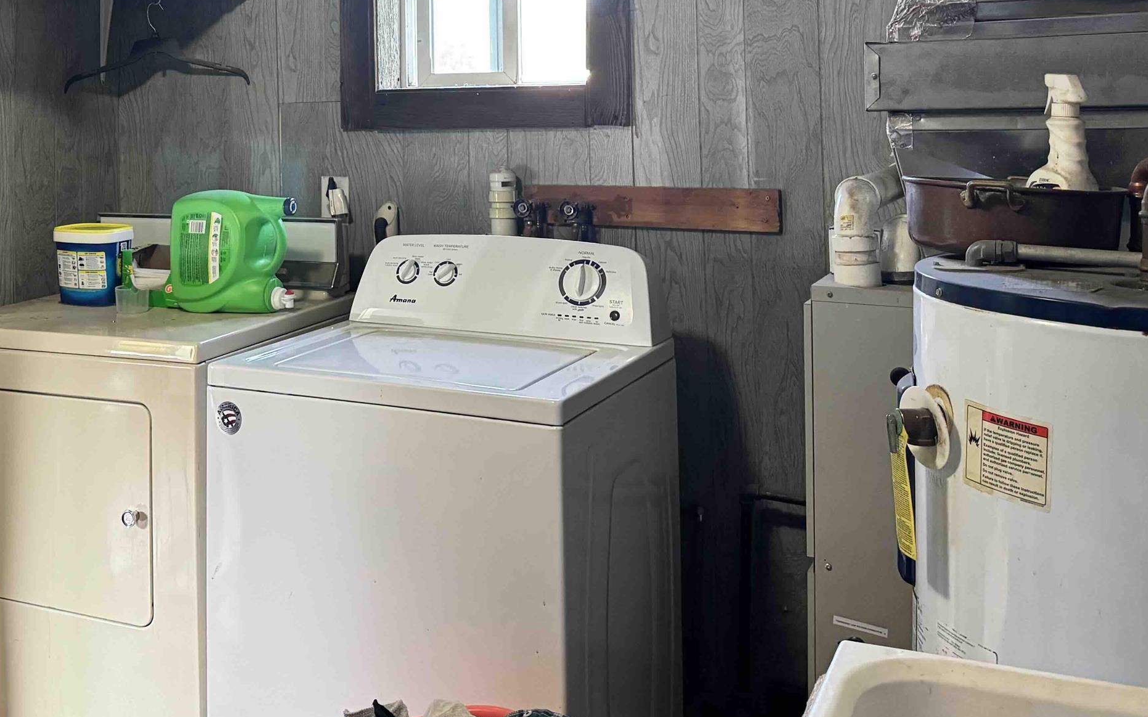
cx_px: 354
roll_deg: +0.7
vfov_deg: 29.2
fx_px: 1314
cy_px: 60
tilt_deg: +1.5
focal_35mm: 42
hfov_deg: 46.2
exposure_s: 1/60
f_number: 1.78
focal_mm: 6.76
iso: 500
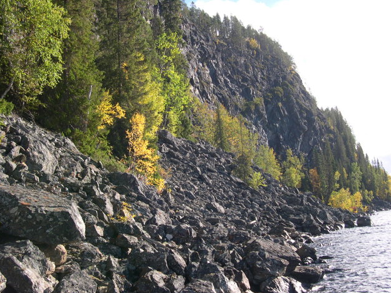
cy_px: 145
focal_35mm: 39
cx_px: 199
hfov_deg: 47.9
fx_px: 441
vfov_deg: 36.8
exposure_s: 1/89.5
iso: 100
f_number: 7.6
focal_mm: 8
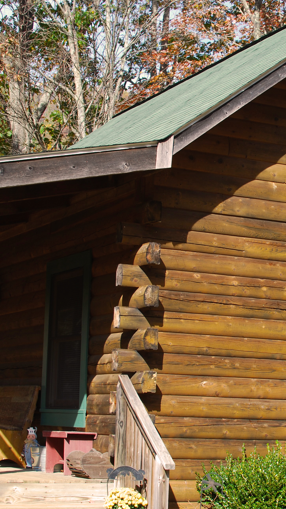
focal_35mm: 83
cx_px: 230
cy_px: 253
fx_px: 1116
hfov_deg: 14.5
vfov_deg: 25.7
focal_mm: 35
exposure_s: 1/125
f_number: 5.6
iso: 100
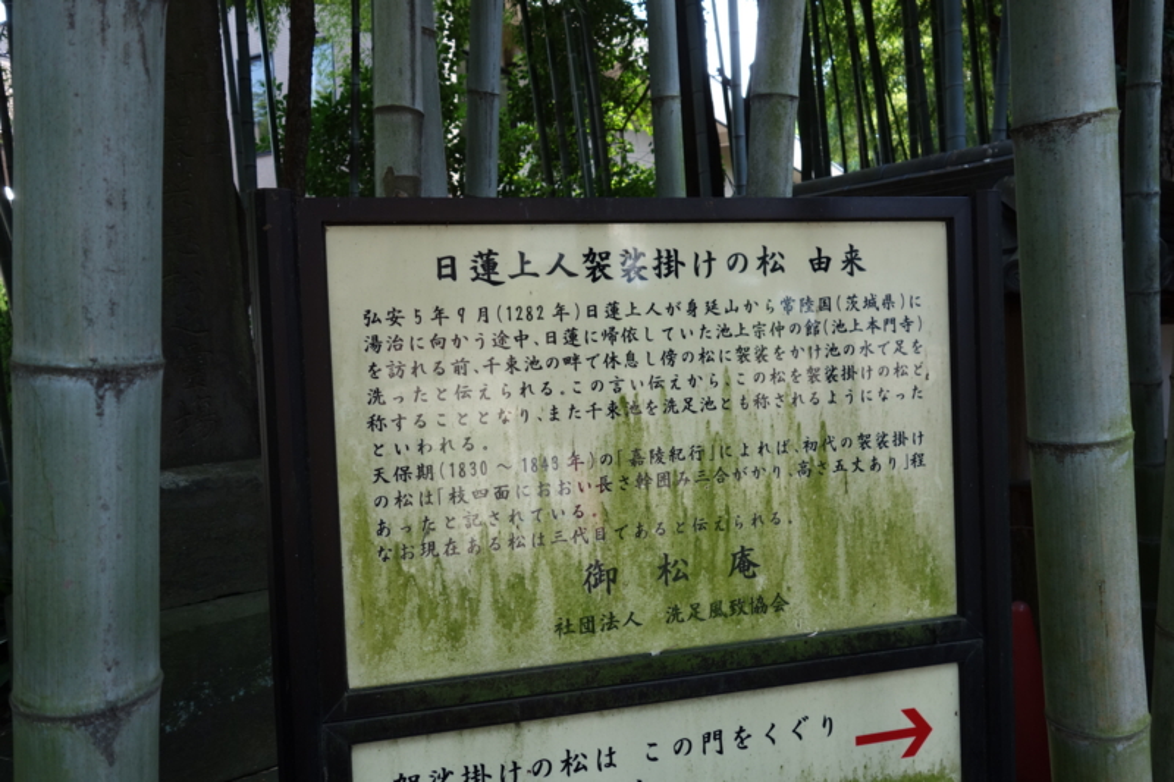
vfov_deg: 46.4
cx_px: 587
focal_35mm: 28
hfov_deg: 65.5
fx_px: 913
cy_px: 391
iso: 320
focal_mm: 10.4
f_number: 4
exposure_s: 1/250
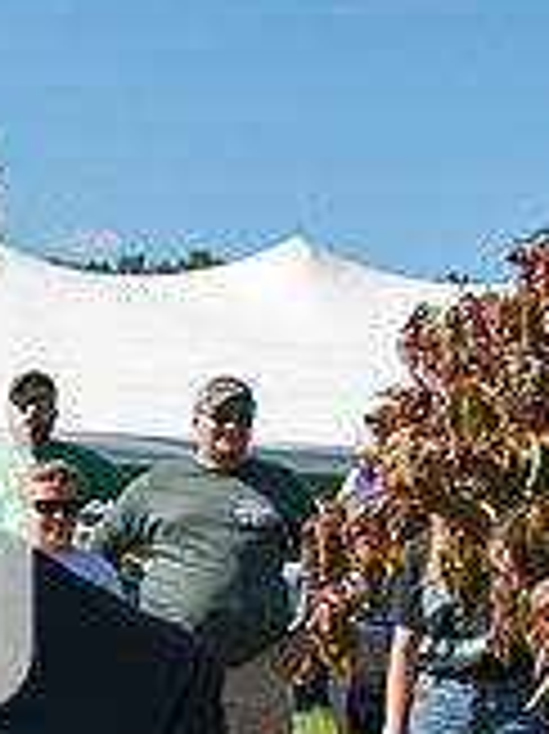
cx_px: -306
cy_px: 597
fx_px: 1736
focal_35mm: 82
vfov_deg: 23.5
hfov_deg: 16.2
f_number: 5.6
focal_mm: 24
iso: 200
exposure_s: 1/1600
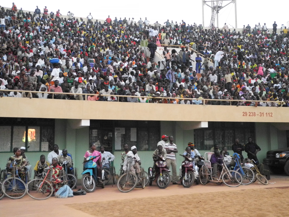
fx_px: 376
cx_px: 144
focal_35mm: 45
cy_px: 108
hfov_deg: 42.1
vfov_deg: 32.2
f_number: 3.2
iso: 800
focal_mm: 9.7
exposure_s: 1/58.7
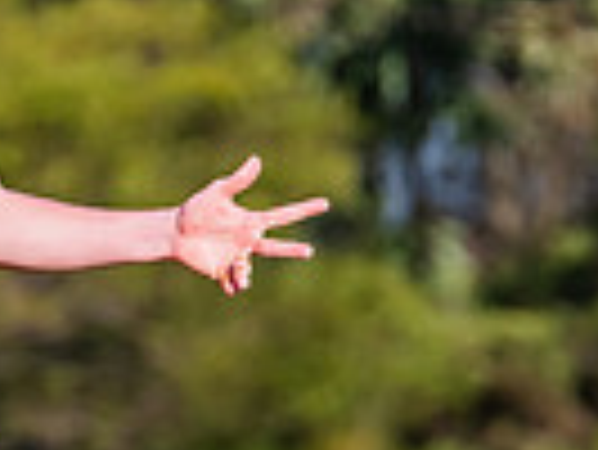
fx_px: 31002
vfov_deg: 0.8
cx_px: -175
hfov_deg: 1.1
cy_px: 581
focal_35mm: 1793
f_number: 9
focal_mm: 380
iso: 800
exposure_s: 1/1600
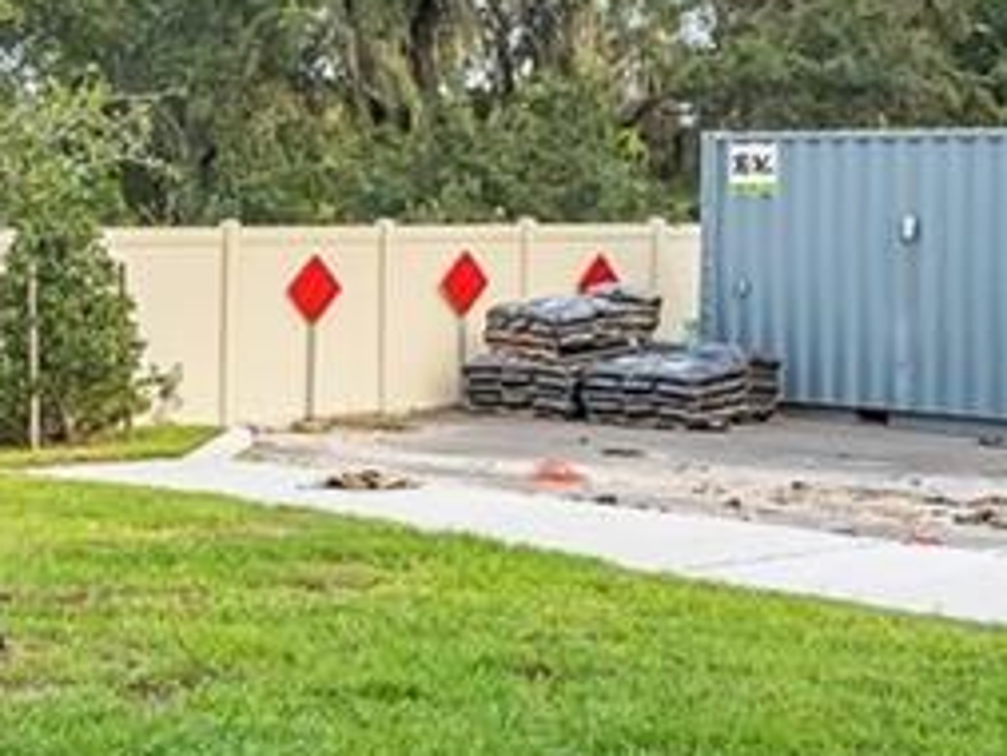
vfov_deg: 17.3
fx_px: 2474
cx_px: 533
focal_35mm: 85
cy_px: 255
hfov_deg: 23.0
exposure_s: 1/200
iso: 400
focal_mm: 14
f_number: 8
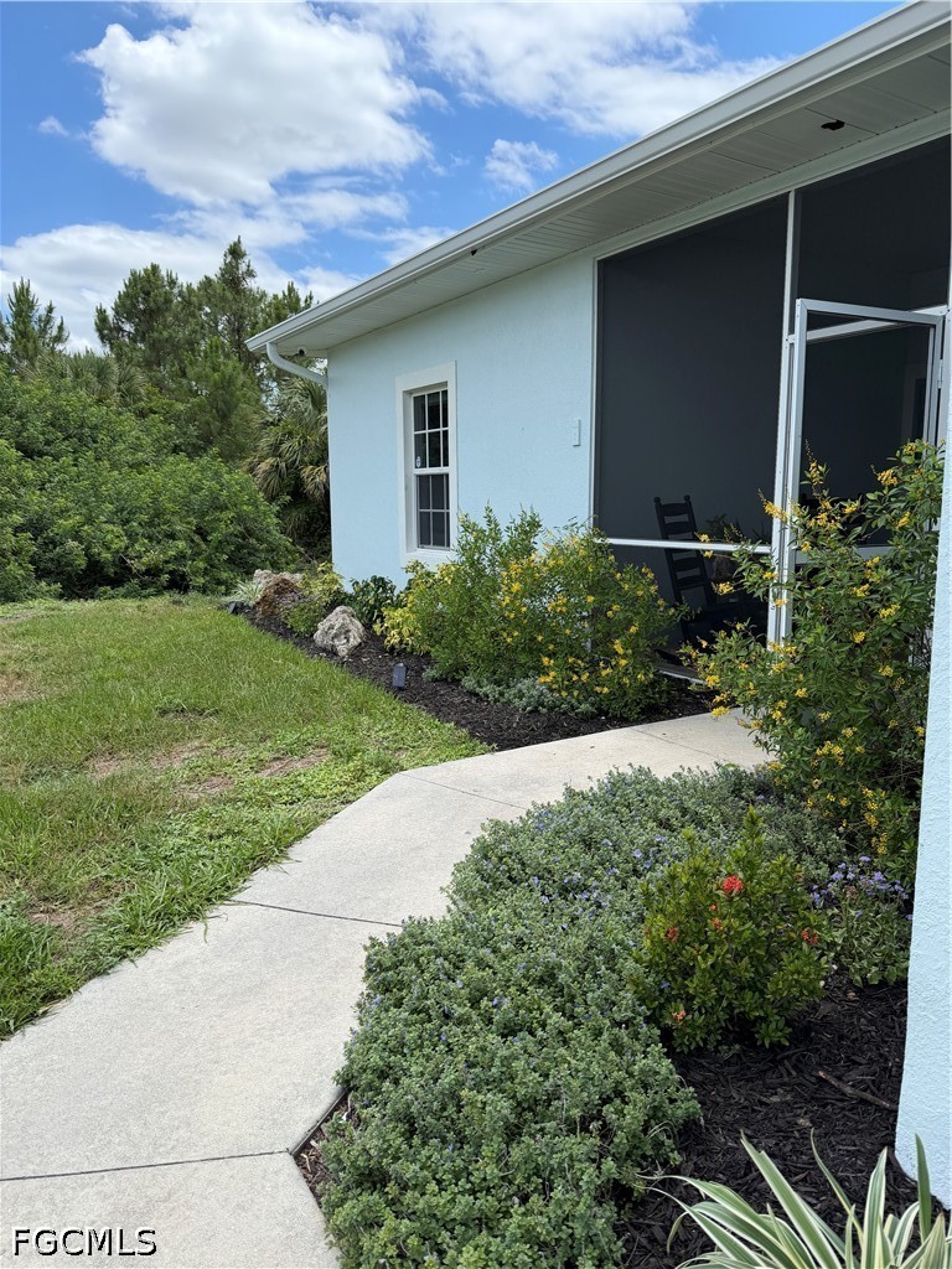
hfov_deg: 56.8
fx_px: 880
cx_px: 476
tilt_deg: -7.2
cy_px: 634
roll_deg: +0.6
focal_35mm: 24
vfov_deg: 71.6
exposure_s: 1/3759
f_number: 1.78
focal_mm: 6.76
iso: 100
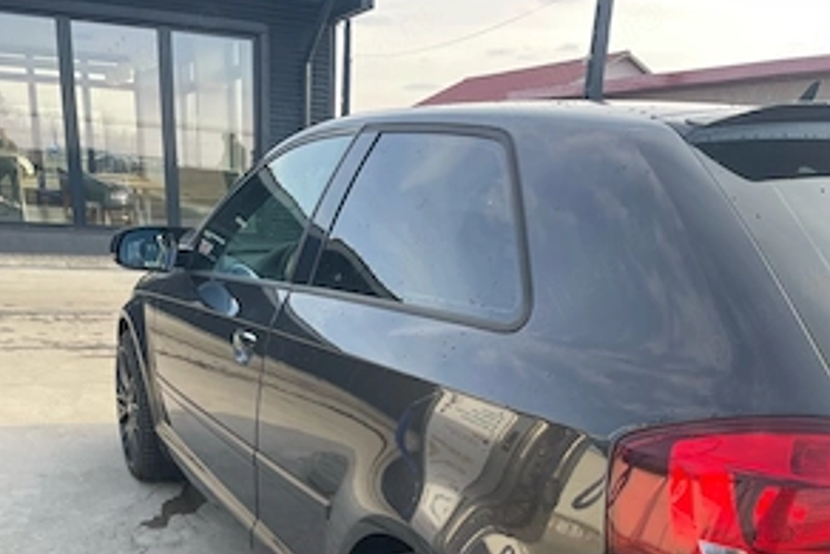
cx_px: 406
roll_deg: -2.8
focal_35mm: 37
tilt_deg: -23.5
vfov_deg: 33.1
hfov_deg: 51.9
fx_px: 853
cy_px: 548
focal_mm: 4.2
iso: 32
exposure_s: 1/280
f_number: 1.6
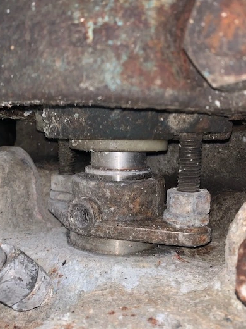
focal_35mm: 32
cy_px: 172
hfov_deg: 44.2
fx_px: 303
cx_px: 124
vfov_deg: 56.8
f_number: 1.8
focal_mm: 4.25
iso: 25
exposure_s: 1/11
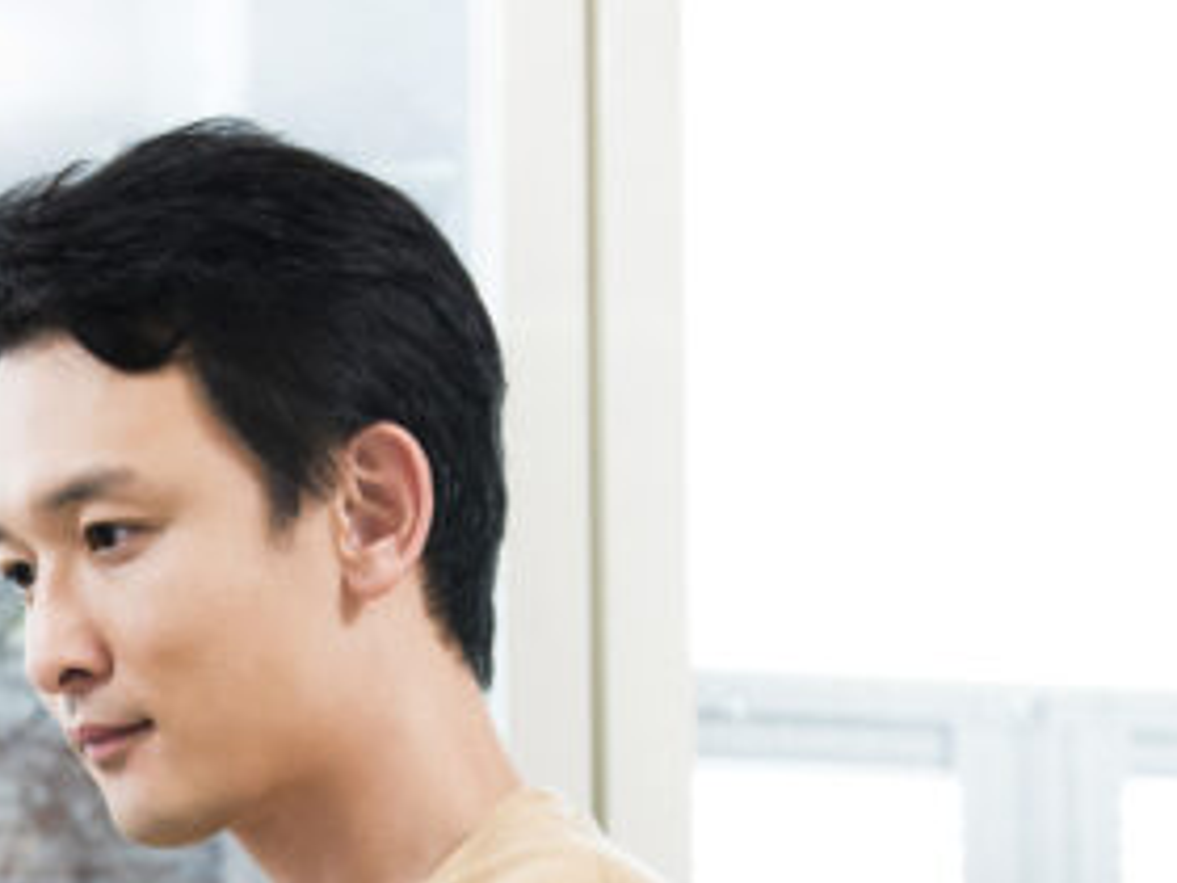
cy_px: 965
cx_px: -29
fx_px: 8126
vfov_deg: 6.2
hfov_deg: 8.2
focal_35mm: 239
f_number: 6.3
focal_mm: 80
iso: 800
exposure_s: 1/80
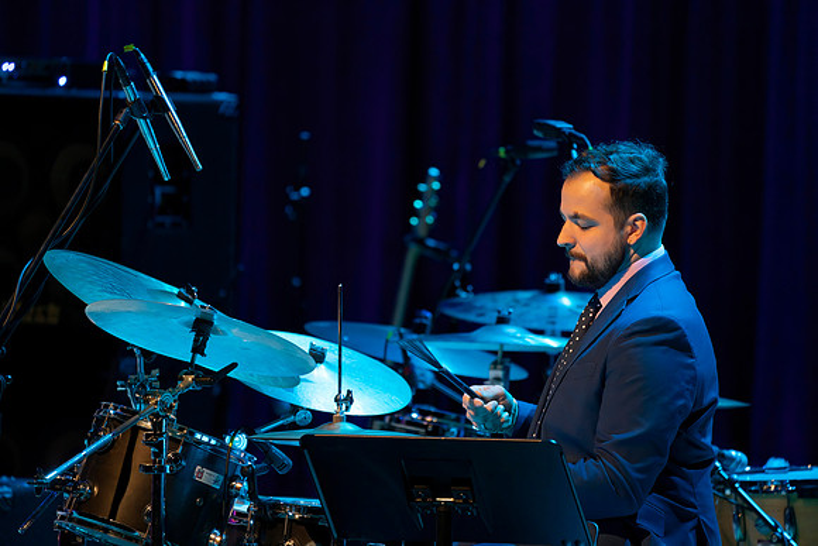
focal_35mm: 400
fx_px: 9091
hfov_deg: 5.2
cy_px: 273
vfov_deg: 3.4
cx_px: 409
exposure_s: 1/250
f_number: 5.6
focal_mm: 400
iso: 3200
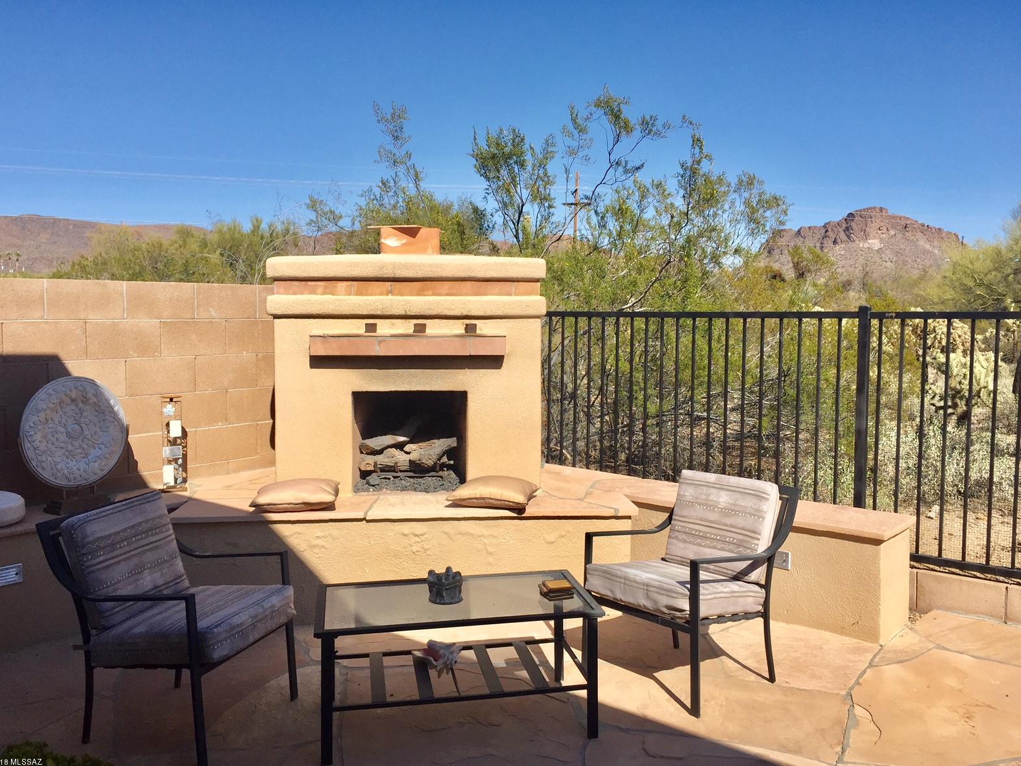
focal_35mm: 30
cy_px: 392
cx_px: 509
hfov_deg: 60.0
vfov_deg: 46.8
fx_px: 885
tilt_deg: -4.0
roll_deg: -0.7
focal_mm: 4.15
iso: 32
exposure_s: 1/2326
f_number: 2.2
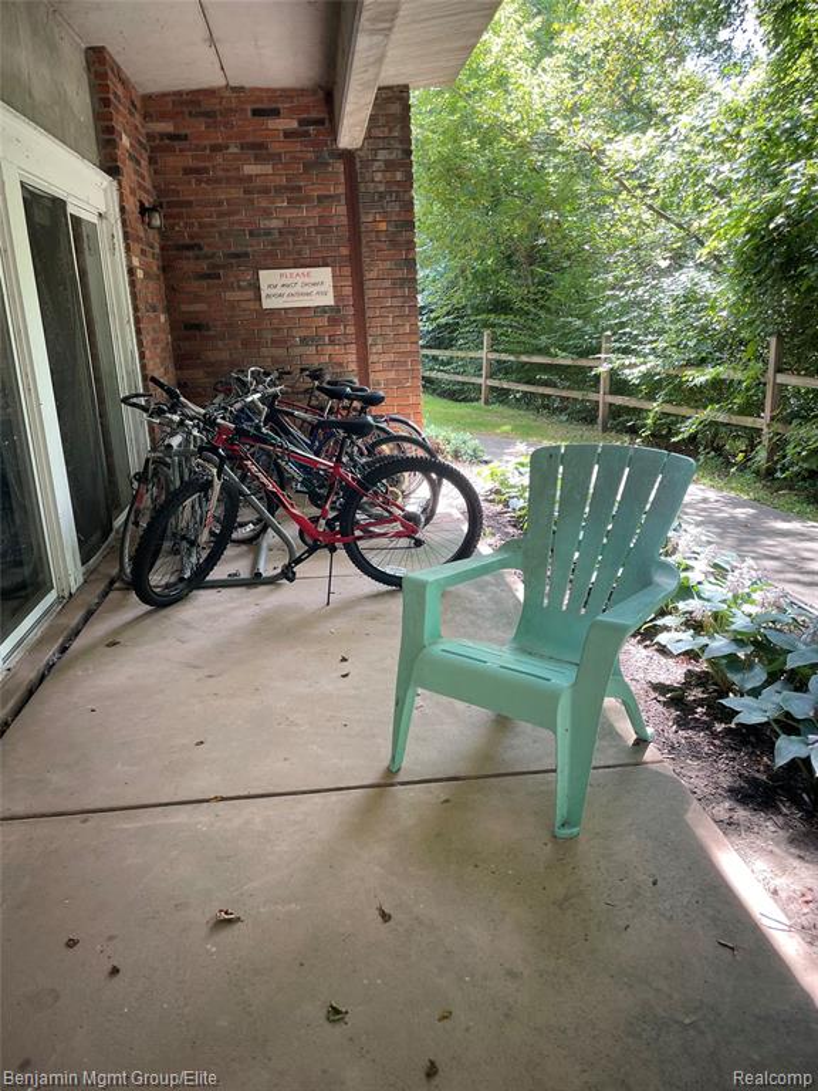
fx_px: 819
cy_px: 546
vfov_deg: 67.3
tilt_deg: -14.6
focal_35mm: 26
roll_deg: +1.9
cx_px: 409
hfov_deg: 53.1
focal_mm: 4.2
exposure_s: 1/121
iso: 64
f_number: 1.6
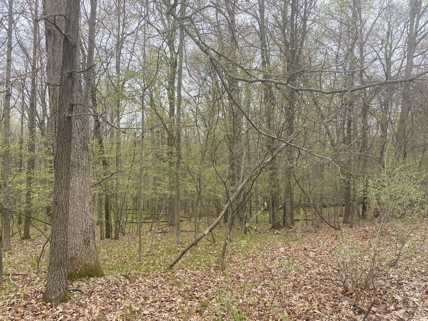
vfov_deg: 53.1
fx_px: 321
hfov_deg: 67.3
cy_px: 160
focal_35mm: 26
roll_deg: -1.7
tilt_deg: +1.9
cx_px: 214
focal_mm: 4.25
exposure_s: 1/772
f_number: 1.8
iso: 32
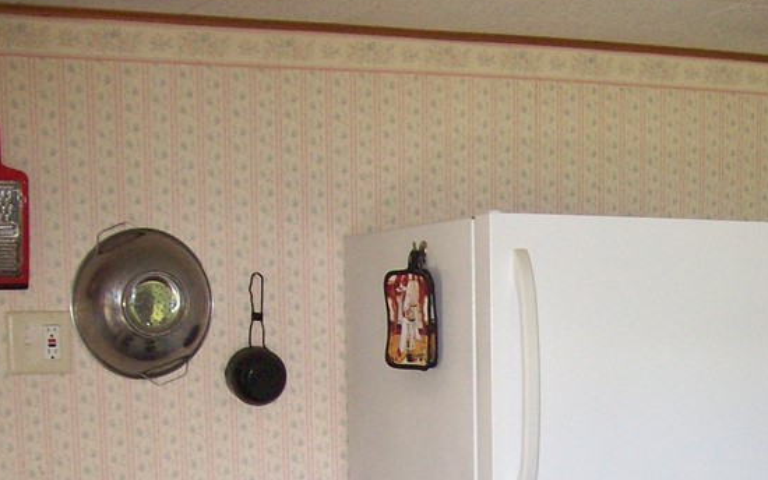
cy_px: 526
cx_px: 617
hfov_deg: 28.3
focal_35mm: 71
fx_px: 1486
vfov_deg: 17.7
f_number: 2.7
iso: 140
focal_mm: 6
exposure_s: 1/32
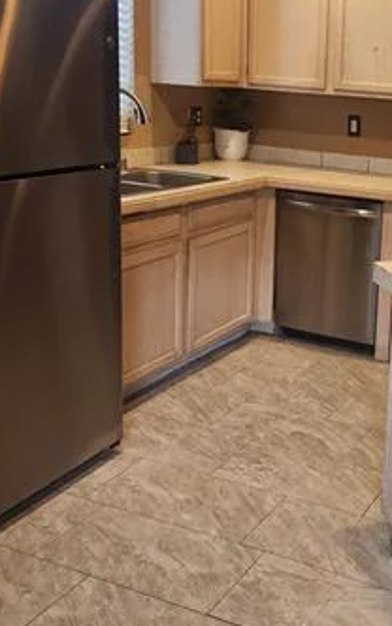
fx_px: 751
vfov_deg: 44.7
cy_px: 217
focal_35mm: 44
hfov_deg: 27.5
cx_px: 398
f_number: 1.8
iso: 200
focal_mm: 6.4
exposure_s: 1/120
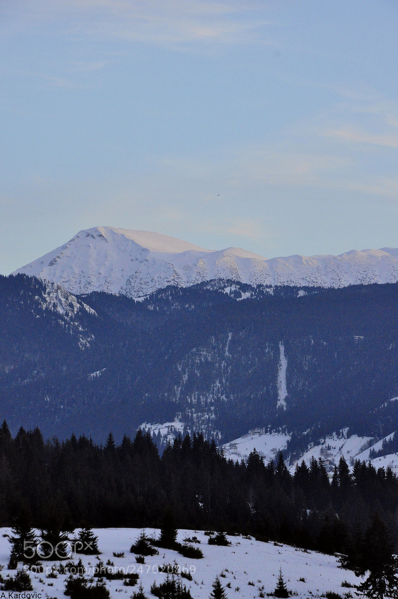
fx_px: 2618
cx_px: 199
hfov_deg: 8.7
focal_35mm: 158
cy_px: 300
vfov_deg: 13.1
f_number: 13
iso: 3200
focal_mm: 105
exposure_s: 1/200
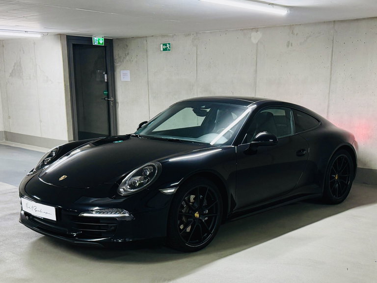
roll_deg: +0.5
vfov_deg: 56.8
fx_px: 261
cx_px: 188
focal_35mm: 24
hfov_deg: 71.6
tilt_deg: -15.3
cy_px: 142
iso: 320
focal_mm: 6.76
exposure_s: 1/100
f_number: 1.78
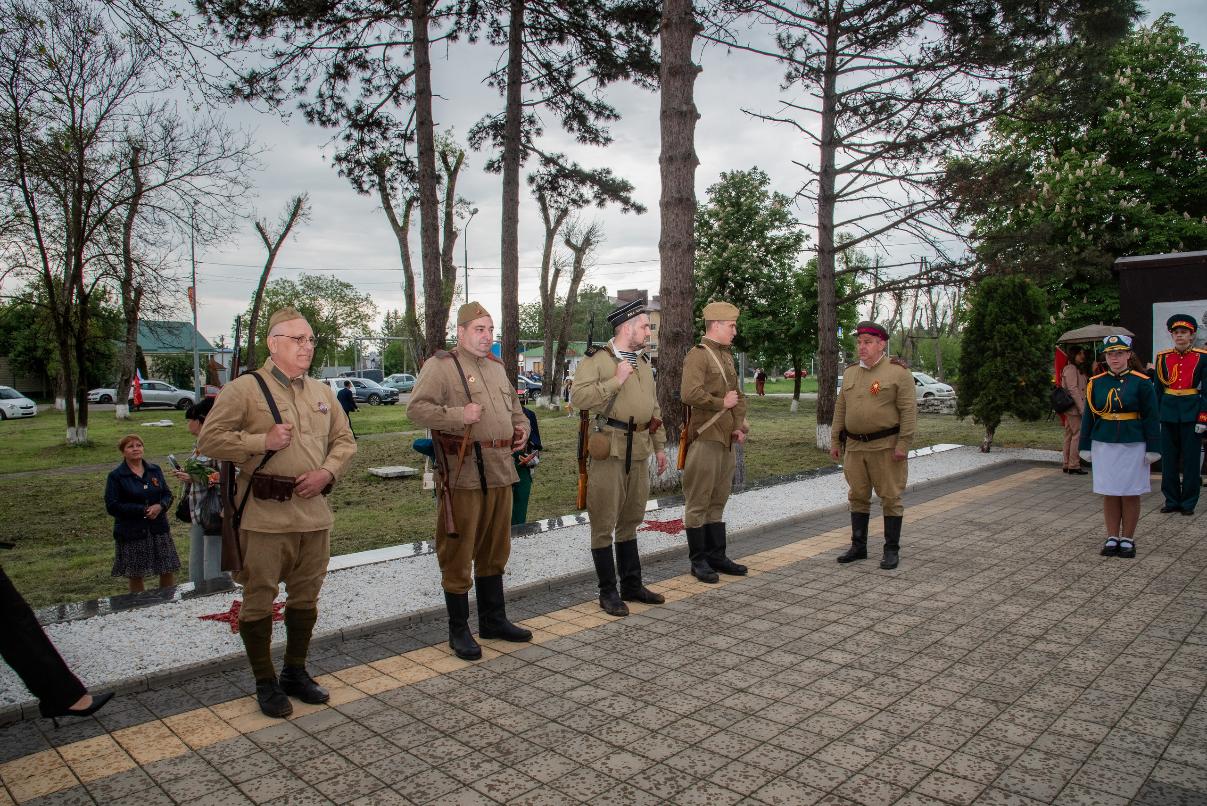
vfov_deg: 53.0
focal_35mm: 24
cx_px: 604
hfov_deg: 73.5
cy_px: 403
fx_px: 809
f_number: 10
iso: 640
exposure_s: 1/160
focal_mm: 24
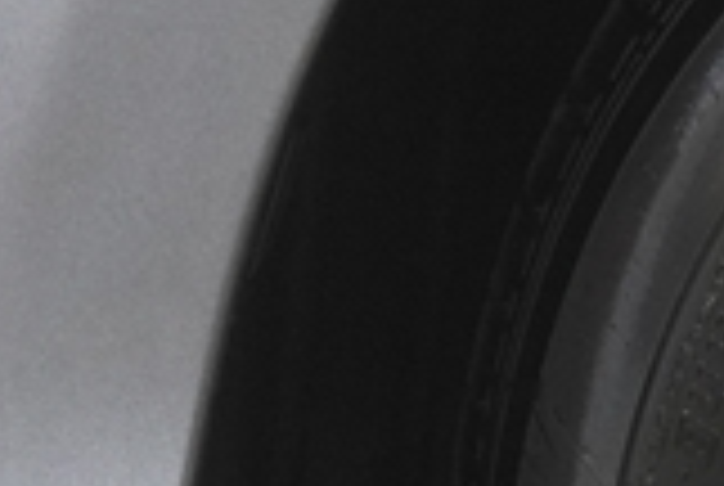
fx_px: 8825
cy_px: 736
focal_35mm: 438
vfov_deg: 3.1
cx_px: 1713
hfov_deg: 4.6
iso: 1000
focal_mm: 46
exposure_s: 1/160
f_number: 4
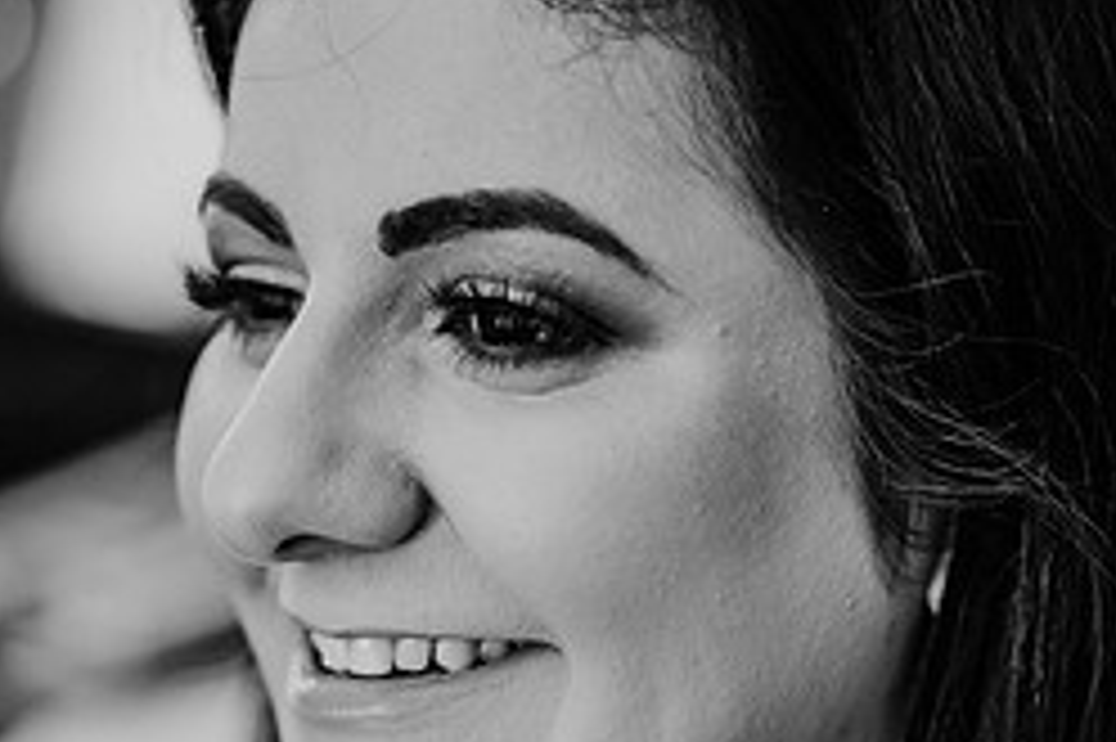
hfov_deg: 10.3
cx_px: 688
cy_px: 450
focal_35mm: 199
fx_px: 6165
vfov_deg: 6.9
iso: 1100
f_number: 1.8
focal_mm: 85
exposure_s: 1/160
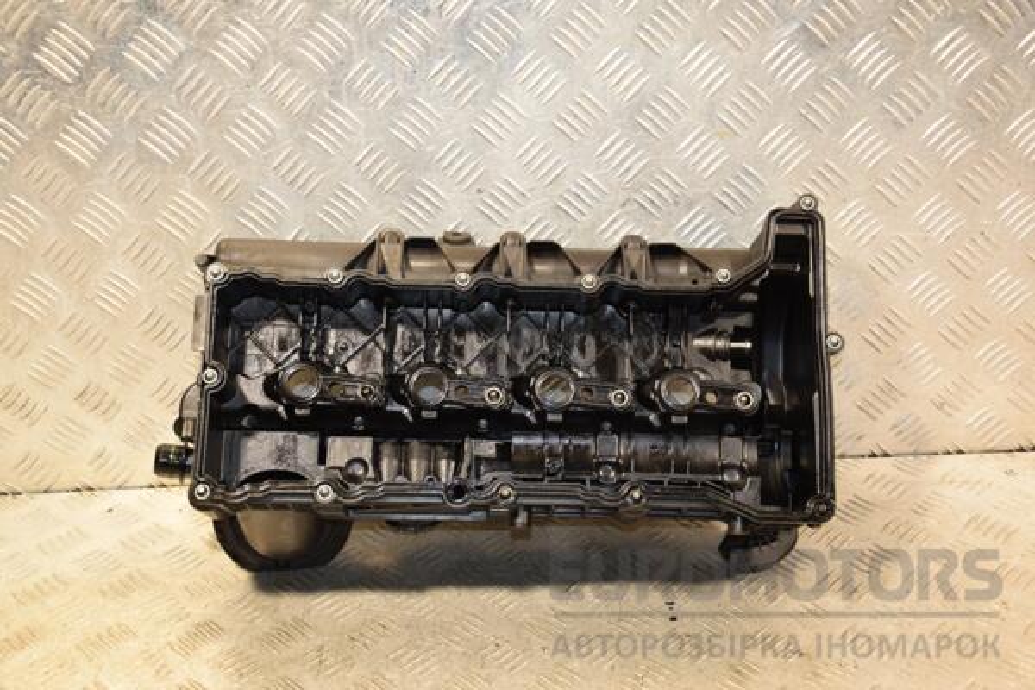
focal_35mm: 48
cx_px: 518
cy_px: 345
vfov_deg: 28.1
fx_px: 1380
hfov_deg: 41.1
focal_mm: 32
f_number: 5
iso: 800
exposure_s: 1/100
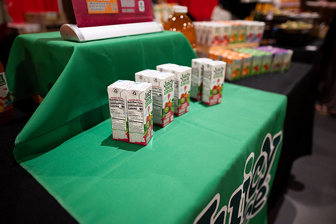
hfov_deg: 73.7
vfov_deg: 53.2
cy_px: 112
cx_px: 168
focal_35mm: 24
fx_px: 224
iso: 1250
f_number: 1.8
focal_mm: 24
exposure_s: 1/200
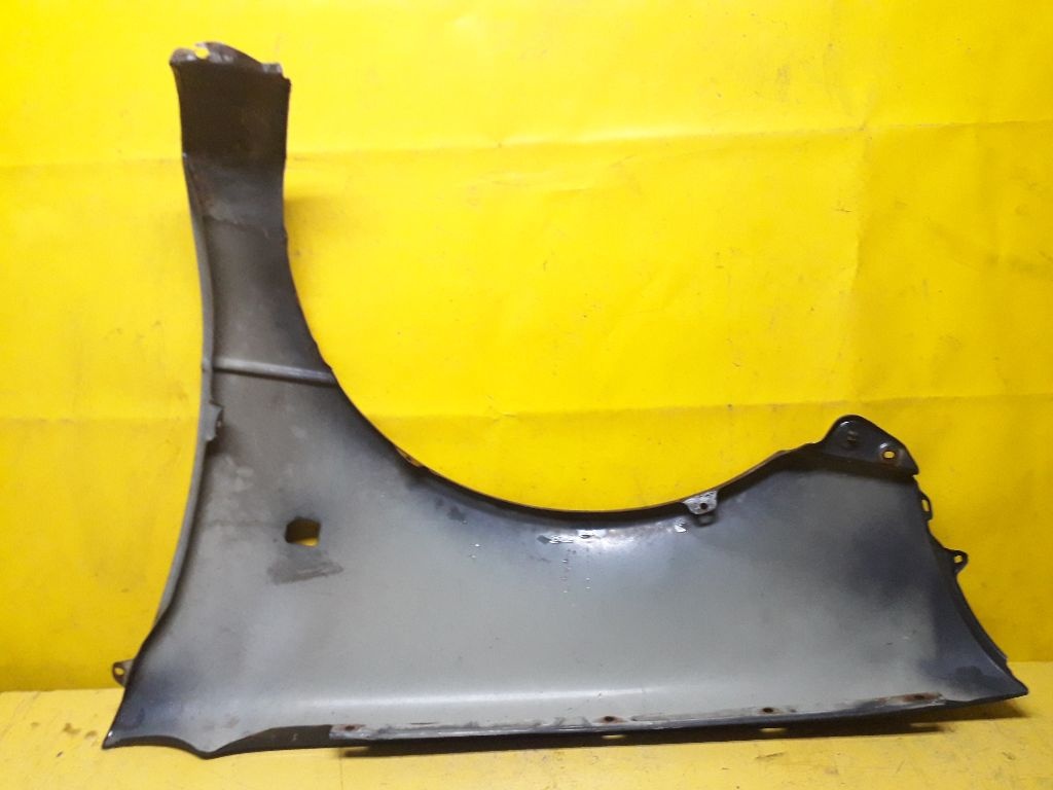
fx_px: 821
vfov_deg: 51.4
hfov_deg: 65.3
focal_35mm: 27
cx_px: 526
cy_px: 395
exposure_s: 1/33
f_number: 1.9
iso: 200
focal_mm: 3.6
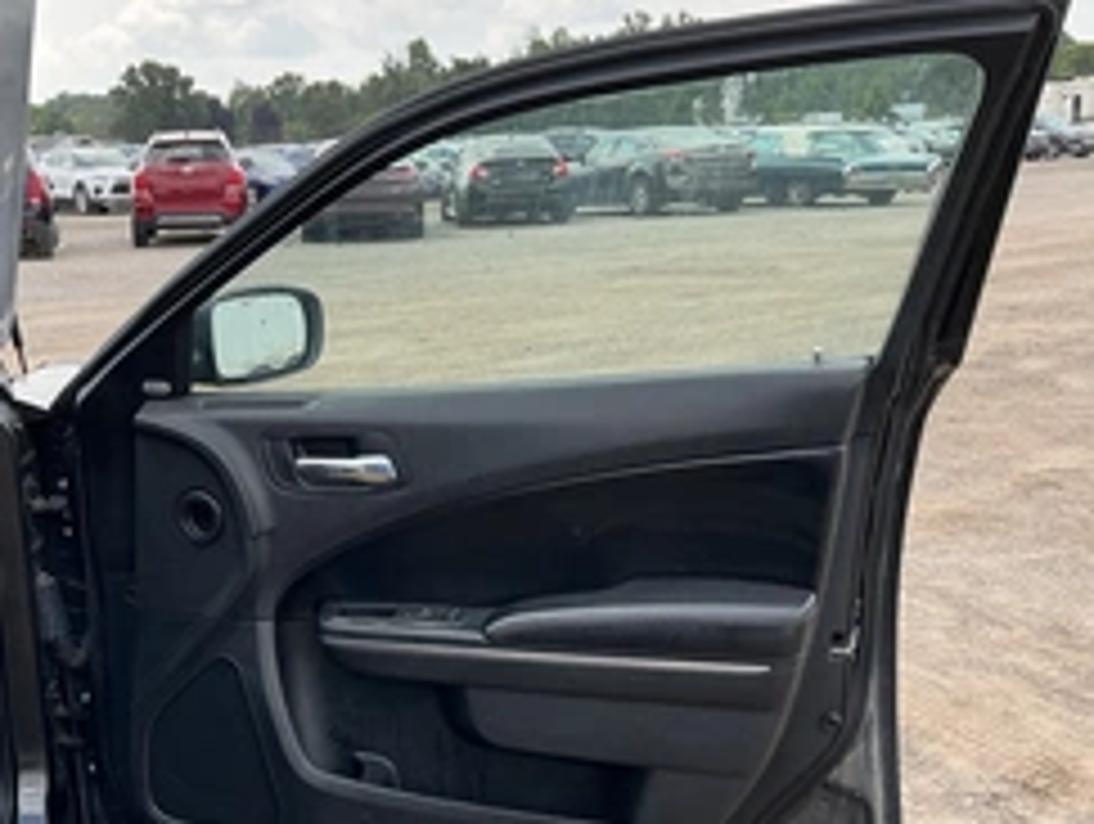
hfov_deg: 39.7
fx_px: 1456
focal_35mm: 46
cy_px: 527
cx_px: 234
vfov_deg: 31.4
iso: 25
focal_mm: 3
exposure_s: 1/378
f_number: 1.8
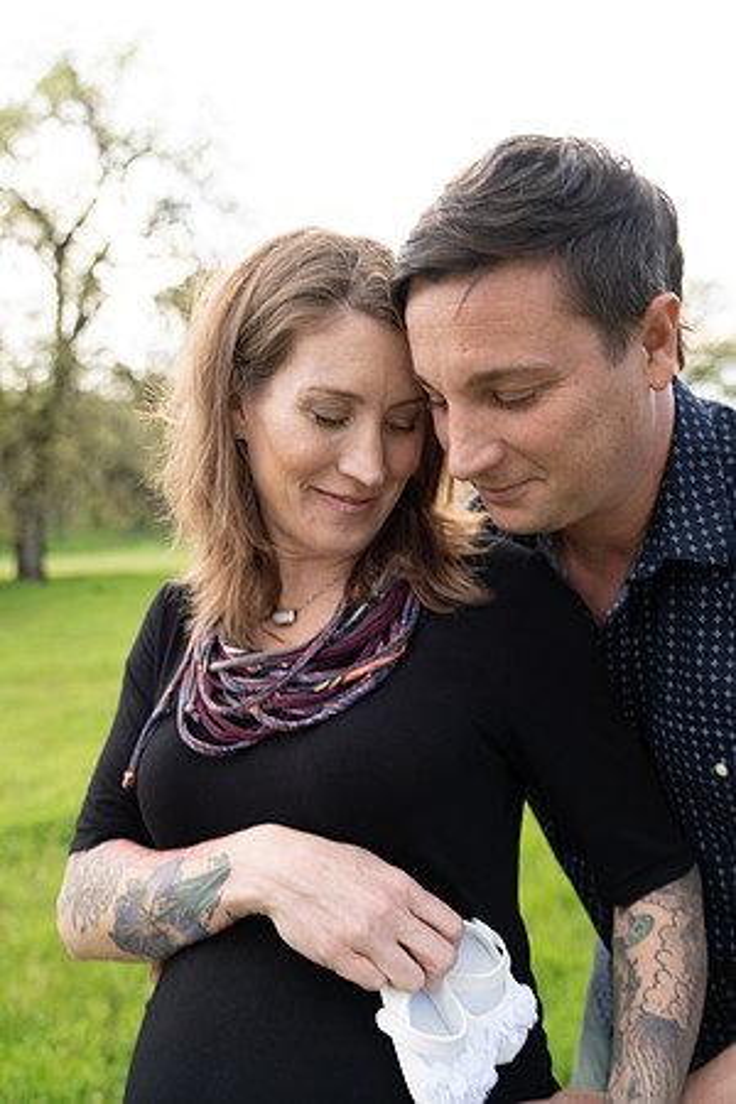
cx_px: 368
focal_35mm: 27
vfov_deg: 67.4
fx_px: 828
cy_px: 552
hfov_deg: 47.9
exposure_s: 1/125
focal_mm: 27
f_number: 3.2
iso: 125
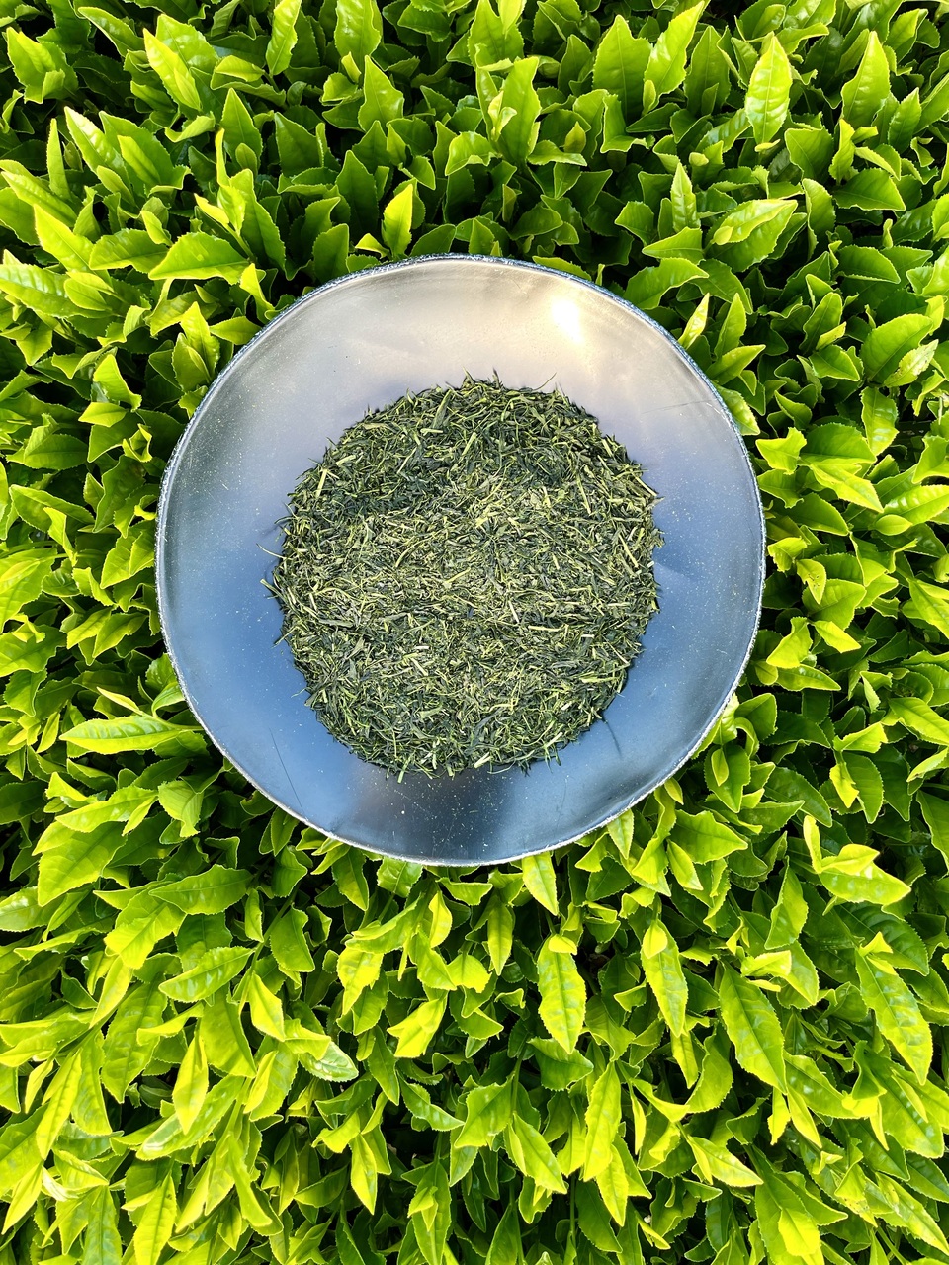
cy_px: 632
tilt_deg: -82.0
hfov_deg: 53.1
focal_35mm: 26
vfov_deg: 67.3
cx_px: 474
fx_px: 950
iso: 64
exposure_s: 1/122
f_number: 1.6
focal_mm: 5.1
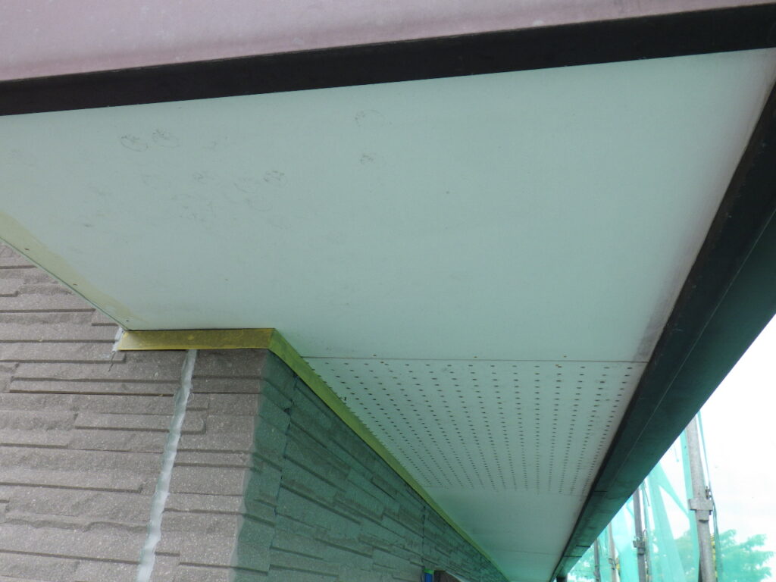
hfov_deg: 63.4
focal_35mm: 28
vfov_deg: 49.7
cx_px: 388
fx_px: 628
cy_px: 291
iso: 125
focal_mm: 5
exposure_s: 1/200
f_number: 4.2
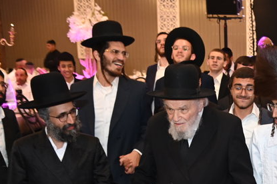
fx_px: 623
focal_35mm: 81
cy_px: 193
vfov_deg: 16.4
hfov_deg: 22.5
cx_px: 357
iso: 2000
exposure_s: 1/160
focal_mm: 24
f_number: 4
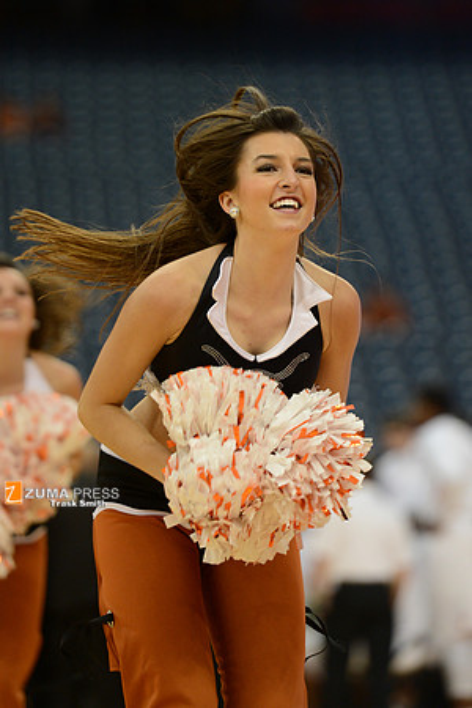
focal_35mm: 200
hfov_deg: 6.9
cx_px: 236
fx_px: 3933
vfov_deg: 10.3
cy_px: 354
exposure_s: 1/1250
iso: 2000
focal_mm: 200
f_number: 2.8
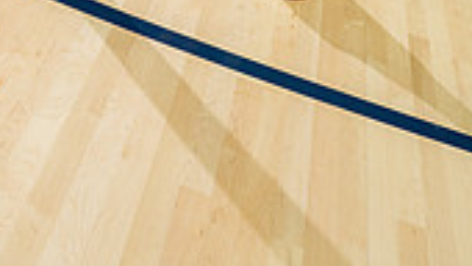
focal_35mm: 61
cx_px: 205
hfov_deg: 34.3
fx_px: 764
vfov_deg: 14.8
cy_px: -321
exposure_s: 1/250
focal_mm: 22
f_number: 7.1
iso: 640
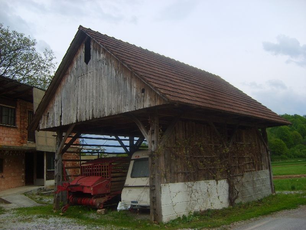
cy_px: 115
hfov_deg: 52.6
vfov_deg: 40.7
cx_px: 153
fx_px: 309
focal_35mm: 35
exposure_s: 1/180
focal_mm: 5.8
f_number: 2.8
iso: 50
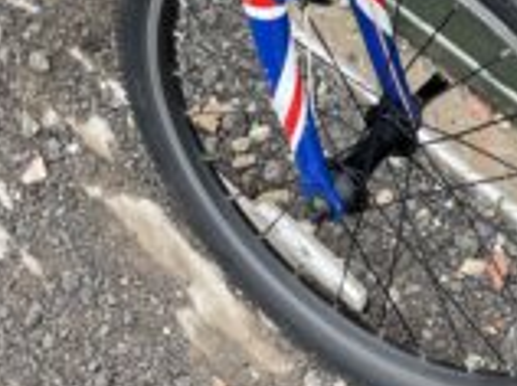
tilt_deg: -41.8
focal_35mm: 79
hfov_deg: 24.7
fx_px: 1178
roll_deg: -5.6
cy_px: -183
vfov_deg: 17.0
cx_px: 242
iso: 40
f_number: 1.6
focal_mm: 5.1
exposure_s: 1/213
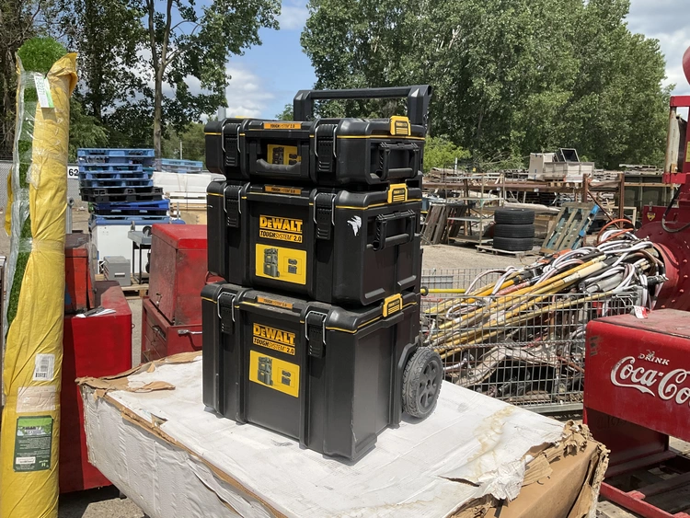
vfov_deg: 48.3
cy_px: 259
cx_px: 345
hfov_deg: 61.6
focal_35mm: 29
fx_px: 578
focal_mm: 3
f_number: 1.8
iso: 25
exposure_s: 1/2141
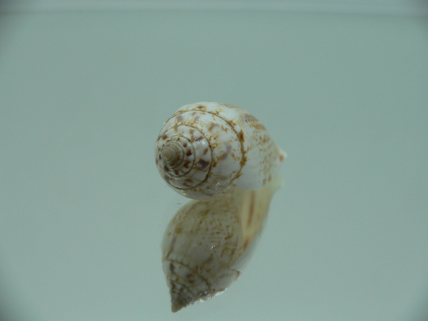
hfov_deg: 52.6
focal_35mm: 35
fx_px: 433
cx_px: 214
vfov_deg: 40.7
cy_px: 160
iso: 80
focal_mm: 4.6
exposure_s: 1/60
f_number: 2.8
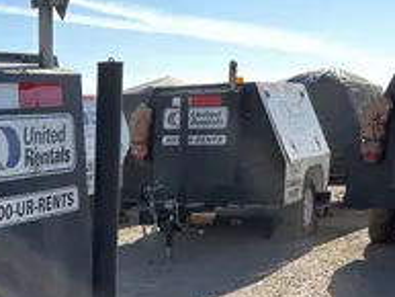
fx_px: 845
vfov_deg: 19.4
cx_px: -84
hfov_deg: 23.9
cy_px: 288
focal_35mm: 74
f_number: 1.6
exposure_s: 1/3300
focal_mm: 4.2
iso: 50
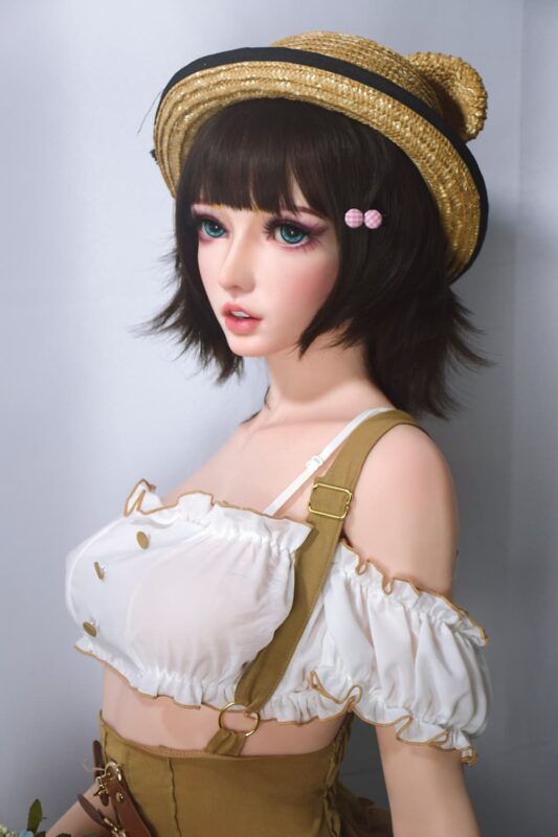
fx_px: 1814
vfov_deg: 26.0
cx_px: 279
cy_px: 418
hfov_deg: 17.5
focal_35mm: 78
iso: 400
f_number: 4.8
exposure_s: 1/80
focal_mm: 52
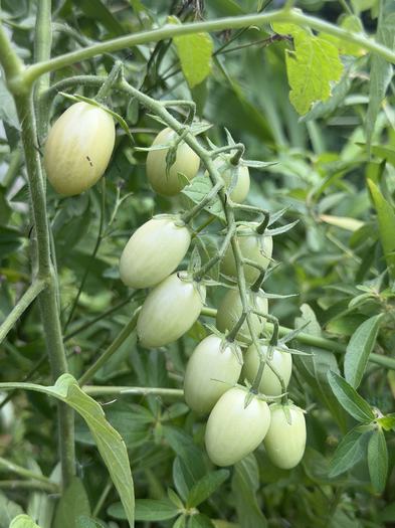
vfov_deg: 39.7
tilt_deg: -22.9
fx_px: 731
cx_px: 198
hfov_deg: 30.2
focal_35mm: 48
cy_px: 264
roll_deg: +3.1
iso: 64
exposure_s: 1/320
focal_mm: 6.76
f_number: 1.78
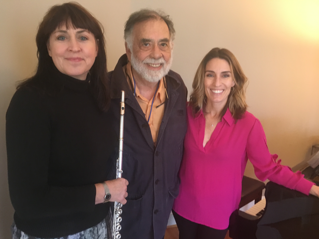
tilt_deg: -14.8
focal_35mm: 29
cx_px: 160
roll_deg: -2.7
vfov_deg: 48.2
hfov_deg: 61.7
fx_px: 267
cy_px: 120
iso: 200
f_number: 2.2
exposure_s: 1/30
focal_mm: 4.15
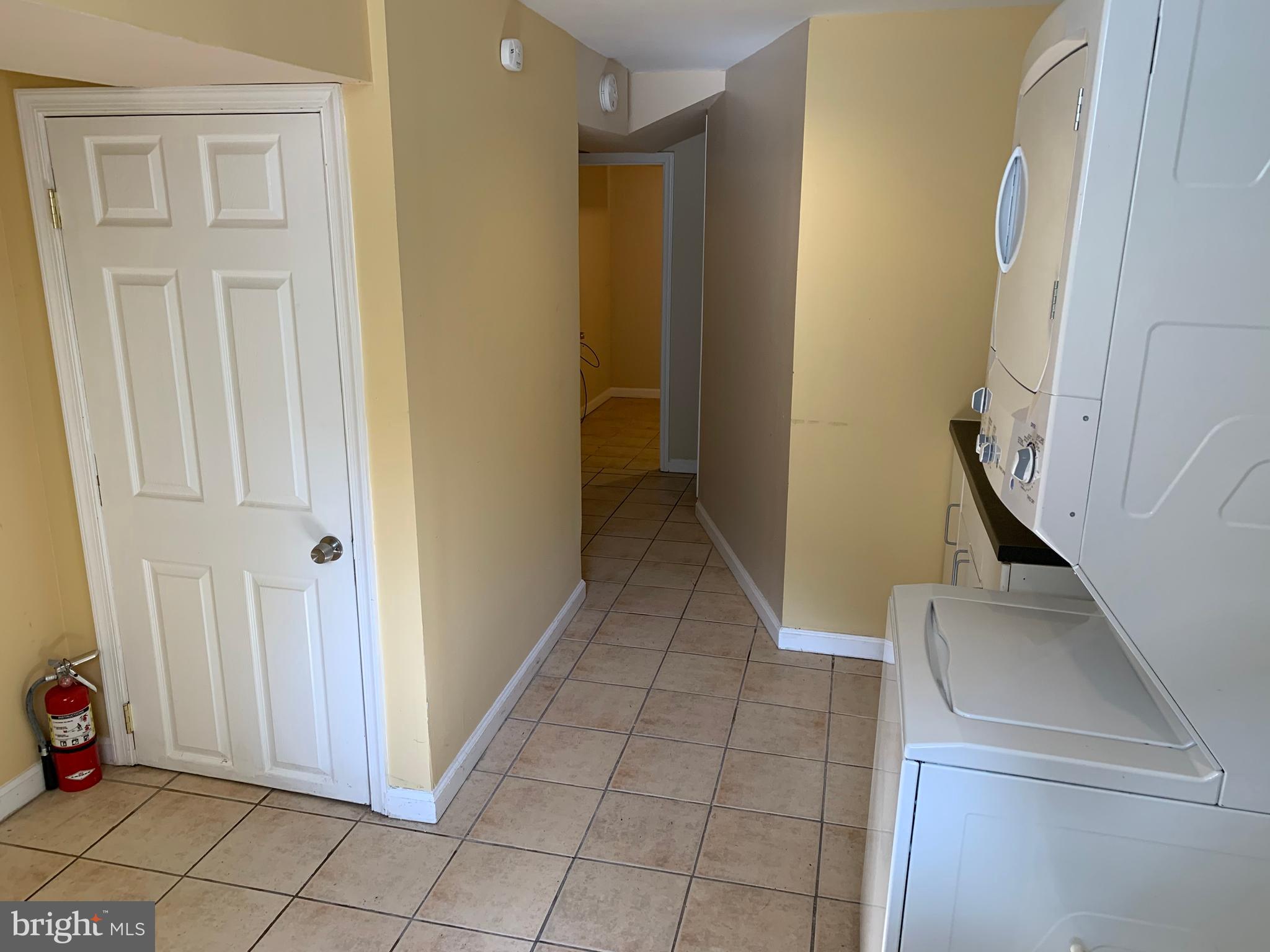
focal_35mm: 26
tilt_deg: -15.4
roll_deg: -0.3
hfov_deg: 67.3
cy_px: 476
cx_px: 635
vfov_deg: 53.1
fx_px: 954
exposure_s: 1/72
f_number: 1.8
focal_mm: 4.25
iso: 100
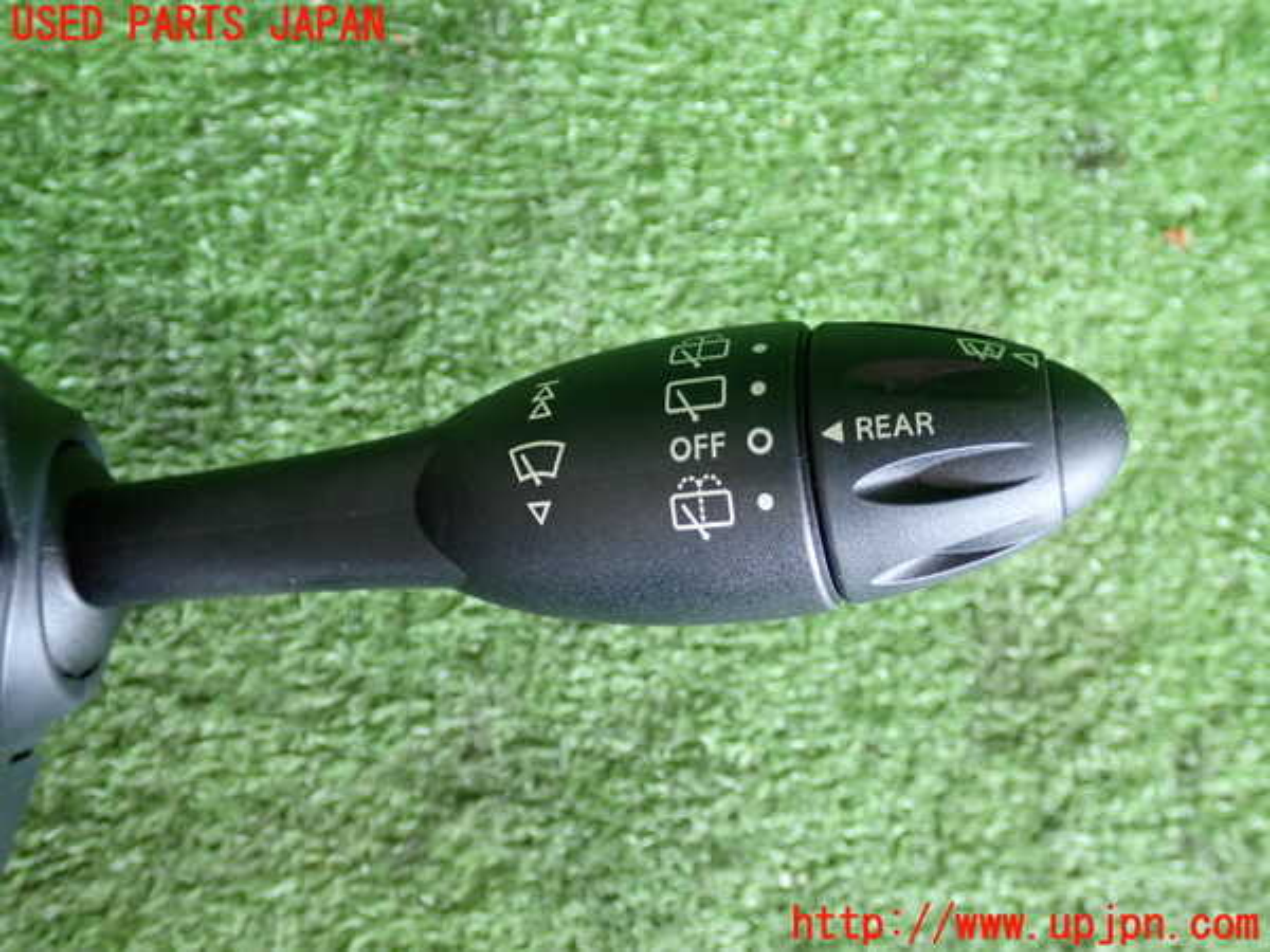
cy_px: 476
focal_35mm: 38
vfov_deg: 37.7
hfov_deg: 49.0
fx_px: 1394
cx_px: 635
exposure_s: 1/40
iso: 400
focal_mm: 6.83
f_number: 2.7
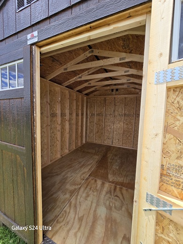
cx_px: 92
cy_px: 122
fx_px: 92
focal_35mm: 13
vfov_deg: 106.2
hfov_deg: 89.9
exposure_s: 1/2000
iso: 80
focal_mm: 2.2
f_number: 2.2
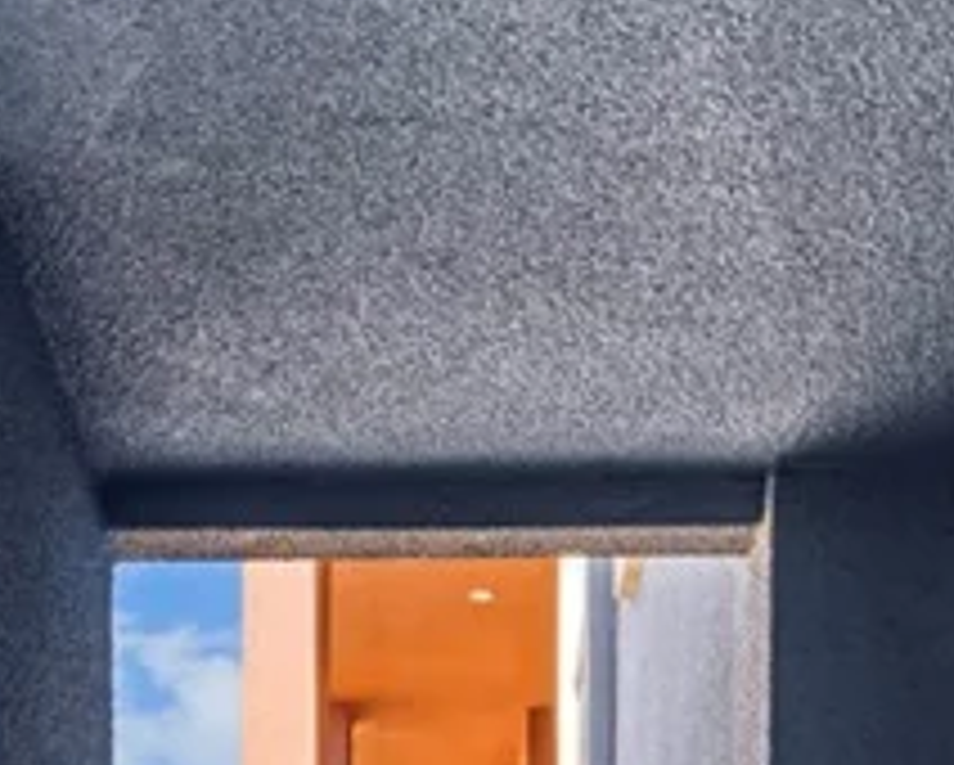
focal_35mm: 77
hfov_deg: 24.7
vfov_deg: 15.9
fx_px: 2176
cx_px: 432
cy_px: 1501
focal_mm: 17
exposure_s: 1/8000
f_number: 8
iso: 400
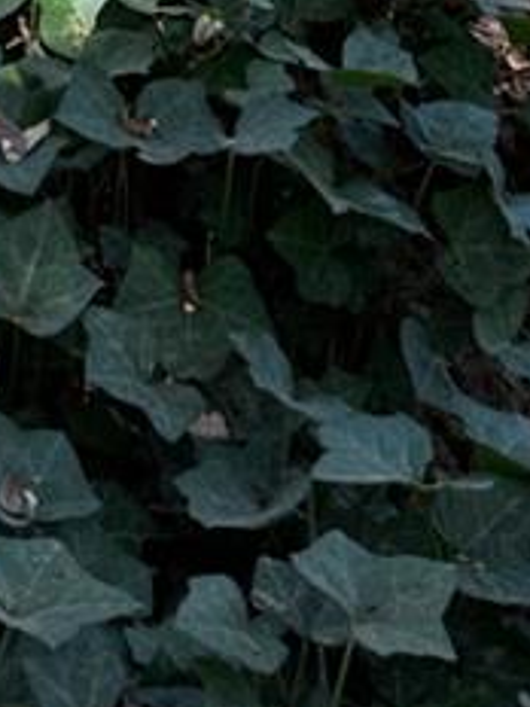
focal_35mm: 155
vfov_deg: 10.4
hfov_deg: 9.1
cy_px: -1155
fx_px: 3164
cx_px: -425
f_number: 1.78
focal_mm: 6.86
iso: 64
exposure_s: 1/206
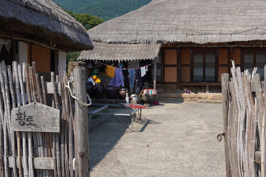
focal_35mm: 53
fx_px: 392
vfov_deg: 25.5
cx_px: 164
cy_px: 96
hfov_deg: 37.3
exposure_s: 1/100
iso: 100
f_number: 13
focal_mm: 35
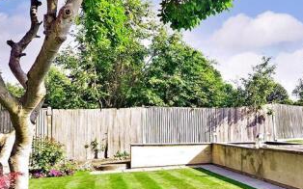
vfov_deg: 36.1
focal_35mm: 35
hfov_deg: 52.5
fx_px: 289
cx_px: 233
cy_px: 111
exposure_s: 1/125
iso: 200
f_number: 5.6
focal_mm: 11
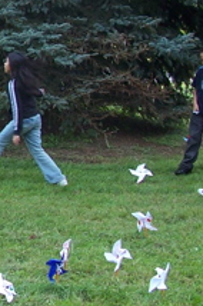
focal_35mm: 109
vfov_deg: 18.8
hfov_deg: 11.1
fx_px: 925
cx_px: -227
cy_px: 117
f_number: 2.8
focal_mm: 6
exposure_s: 1/125
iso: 80
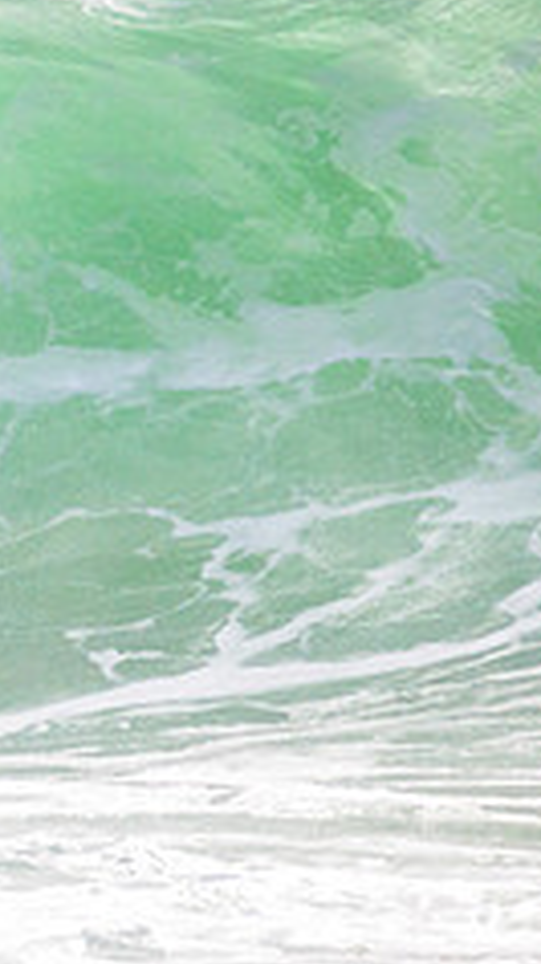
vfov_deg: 0.8
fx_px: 67804
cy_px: 199
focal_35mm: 2654
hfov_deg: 0.5
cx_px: -720
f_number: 11
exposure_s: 1/2000
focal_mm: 800
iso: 720
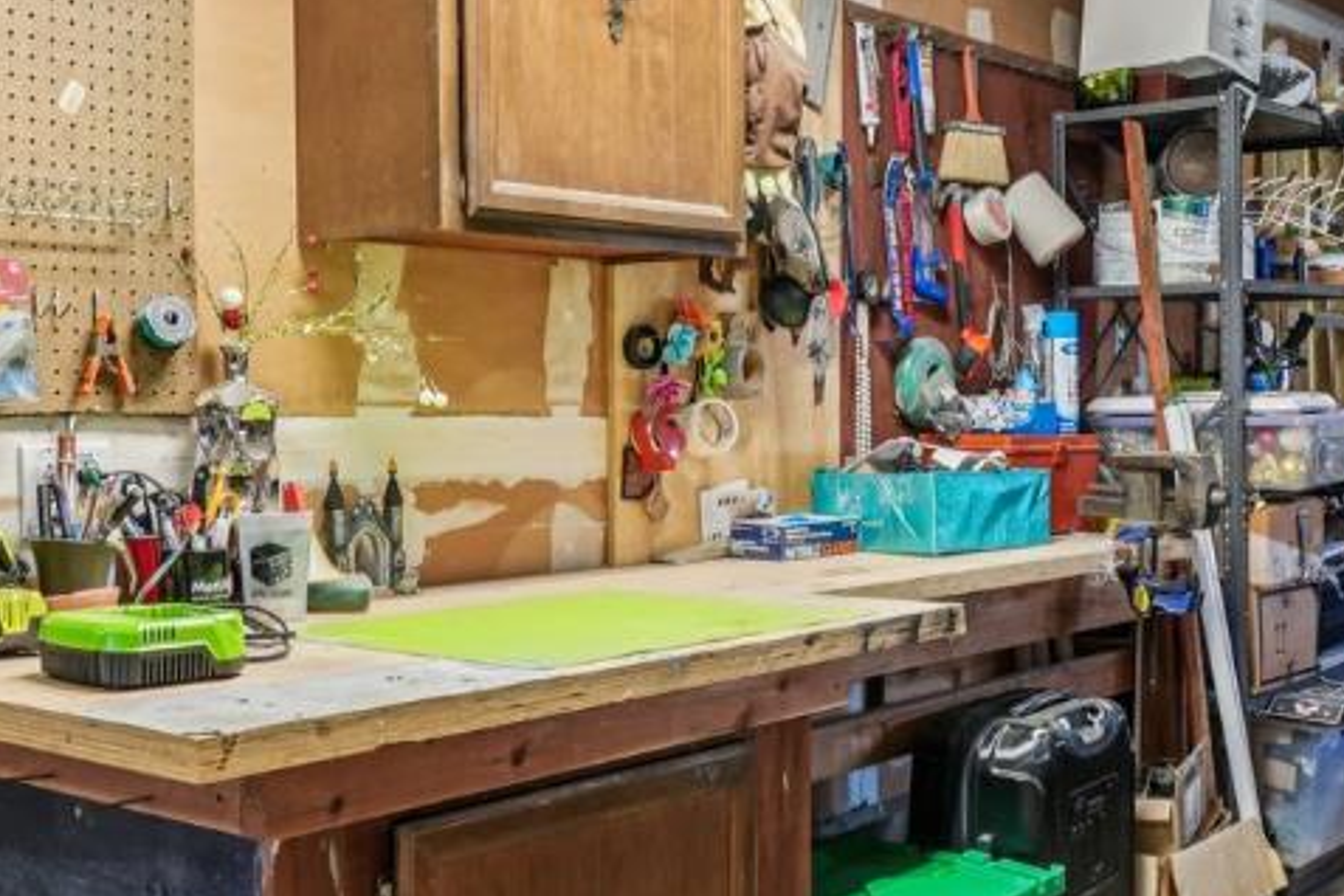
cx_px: 842
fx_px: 1643
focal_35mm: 44
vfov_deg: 30.5
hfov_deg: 44.1
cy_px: 393
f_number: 8
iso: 640
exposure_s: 1/20
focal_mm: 14
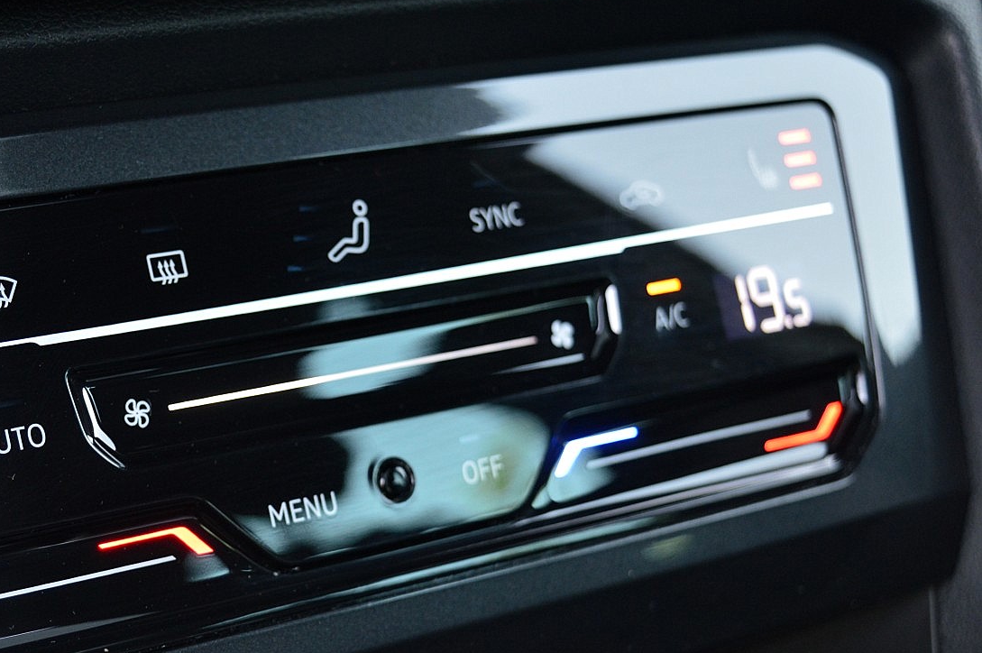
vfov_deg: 16.0
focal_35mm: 85
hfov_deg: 23.7
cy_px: 362
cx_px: 251
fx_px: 2316
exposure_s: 1/50
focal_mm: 38
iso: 800
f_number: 4.8
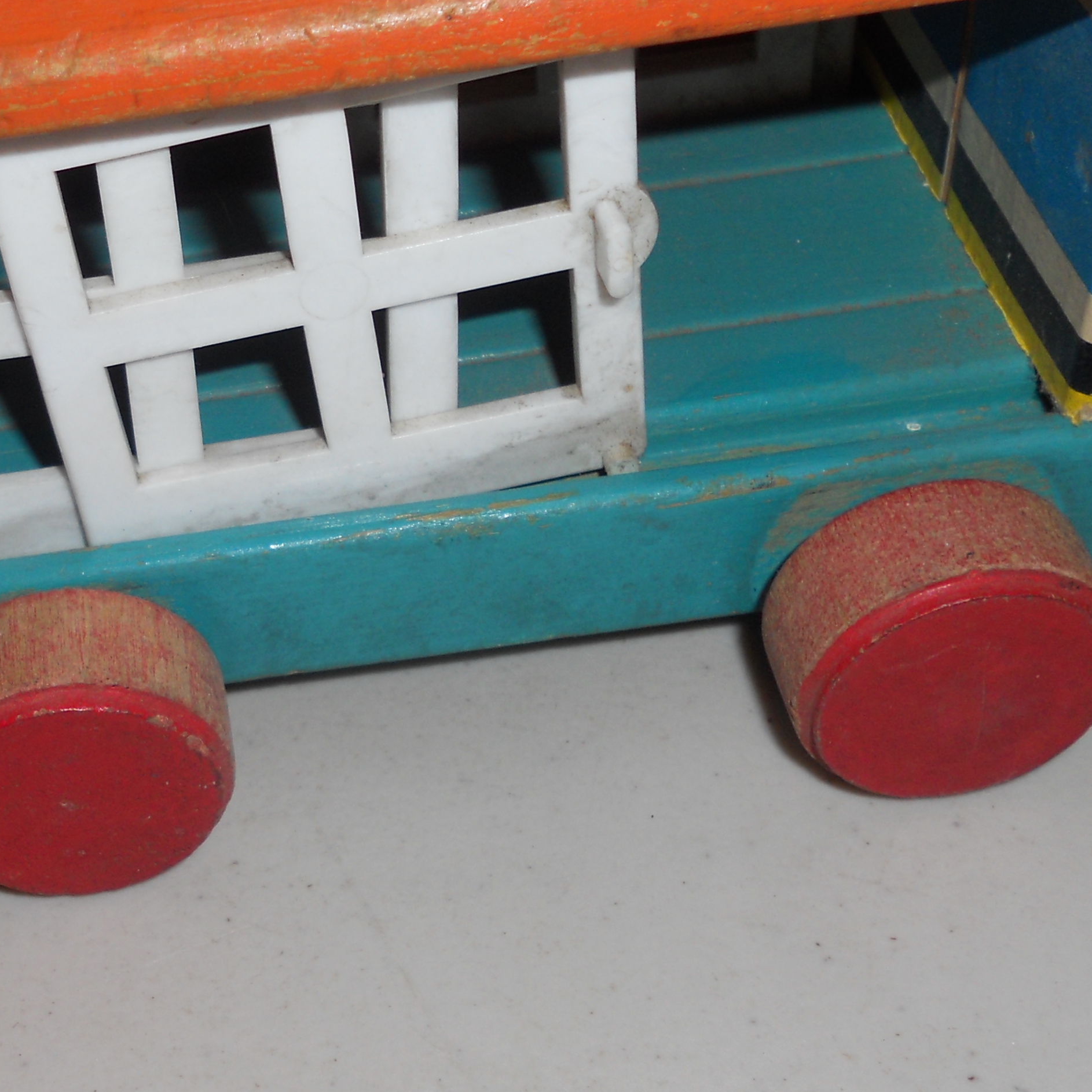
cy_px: 587
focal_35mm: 60
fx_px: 2141
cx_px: 199
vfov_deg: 28.6
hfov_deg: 27.9
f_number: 8.8
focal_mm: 5.8
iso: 80
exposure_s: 1/25
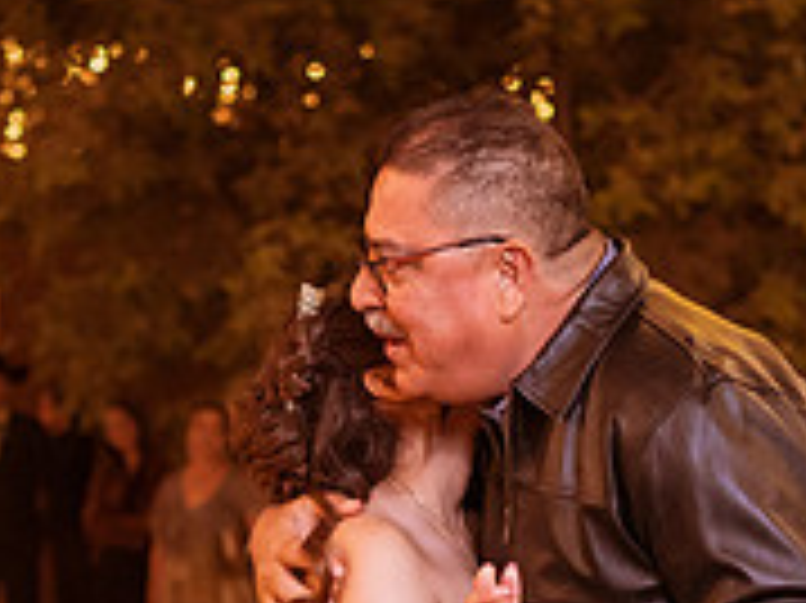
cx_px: 396
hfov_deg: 18.1
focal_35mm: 109
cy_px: 513
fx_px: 2536
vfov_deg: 13.5
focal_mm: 35
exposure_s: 1/400
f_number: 1.8
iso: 4000
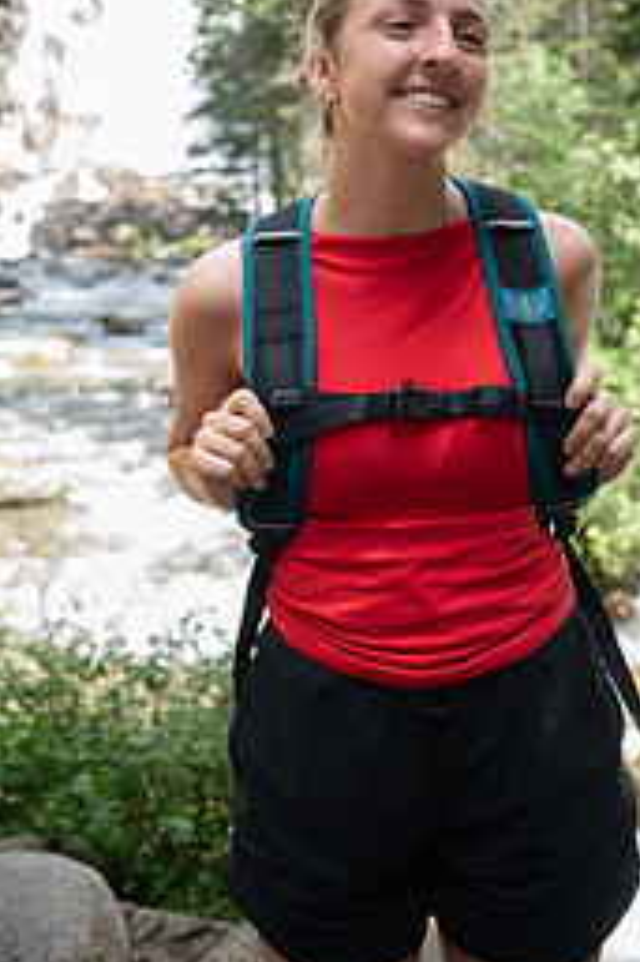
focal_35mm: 42
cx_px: 251
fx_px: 1121
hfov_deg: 31.7
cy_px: 172
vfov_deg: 43.9
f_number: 2.8
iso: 250
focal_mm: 24
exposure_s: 1/400
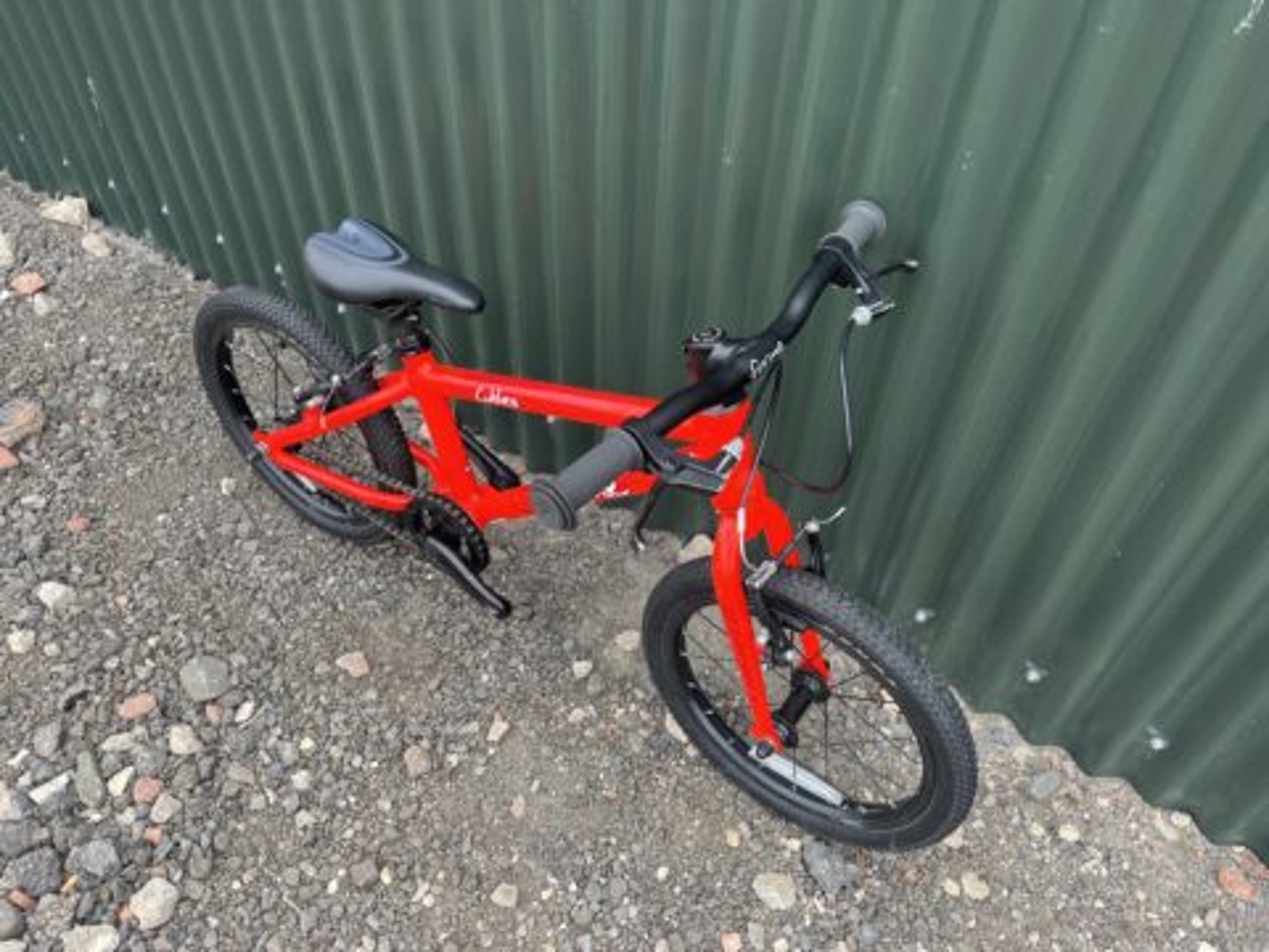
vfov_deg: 53.1
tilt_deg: -48.3
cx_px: 634
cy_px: 476
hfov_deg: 67.3
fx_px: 953
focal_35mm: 26
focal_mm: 5.1
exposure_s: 1/461
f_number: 1.6
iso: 50
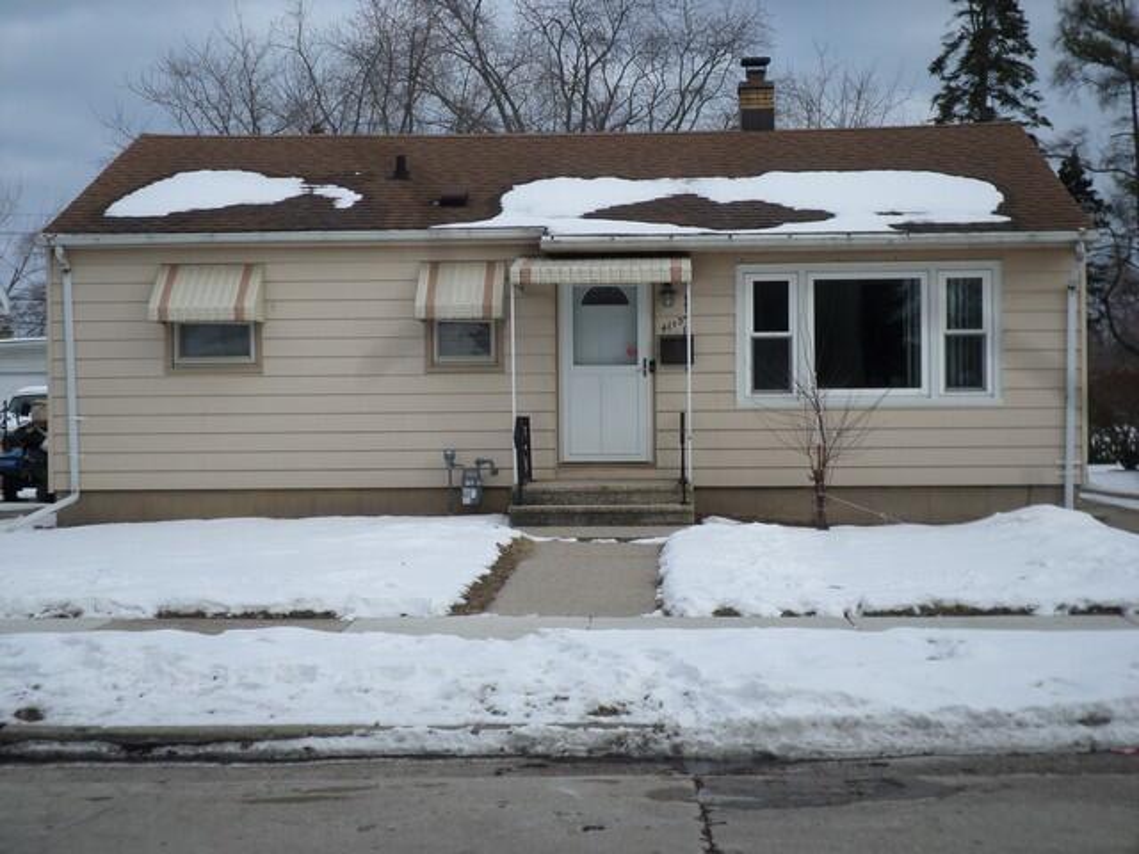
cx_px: 570
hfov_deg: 35.5
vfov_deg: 27.0
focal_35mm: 54
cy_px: 427
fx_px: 1777
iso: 80
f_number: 3.6
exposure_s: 1/750
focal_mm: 9.7
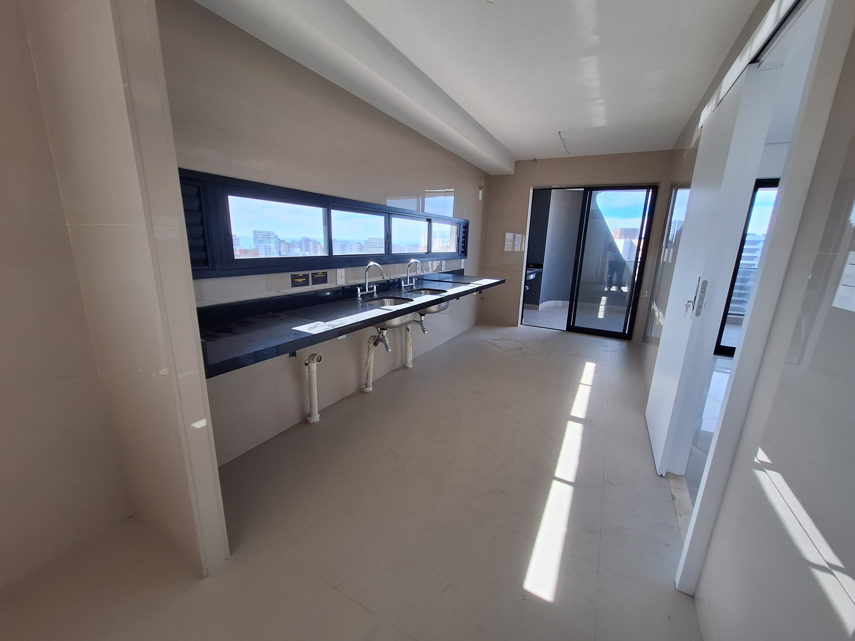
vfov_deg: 89.9
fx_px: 321
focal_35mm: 13
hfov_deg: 106.2
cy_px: 320
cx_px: 428
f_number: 2.2
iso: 40
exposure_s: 1/157
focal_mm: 1.74
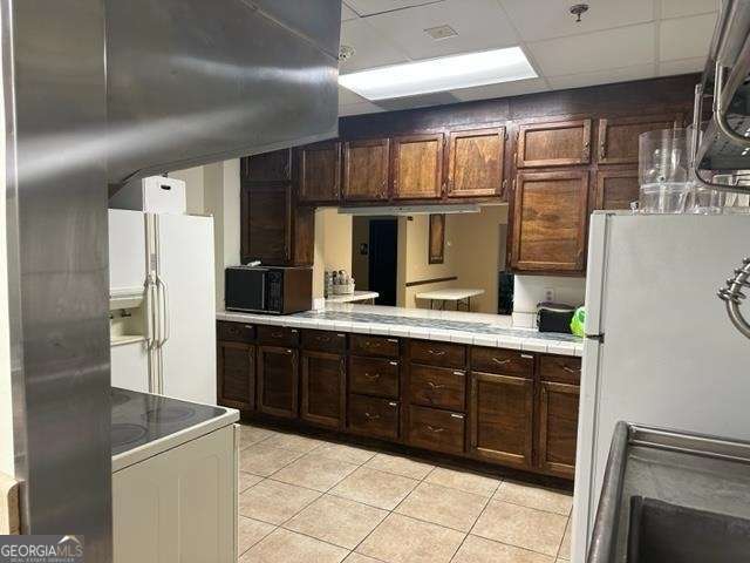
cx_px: 375
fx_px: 520
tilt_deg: -4.3
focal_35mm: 24
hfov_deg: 71.6
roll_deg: -1.0
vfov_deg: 56.8
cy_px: 282
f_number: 1.78
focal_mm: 6.86
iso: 200
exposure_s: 1/60
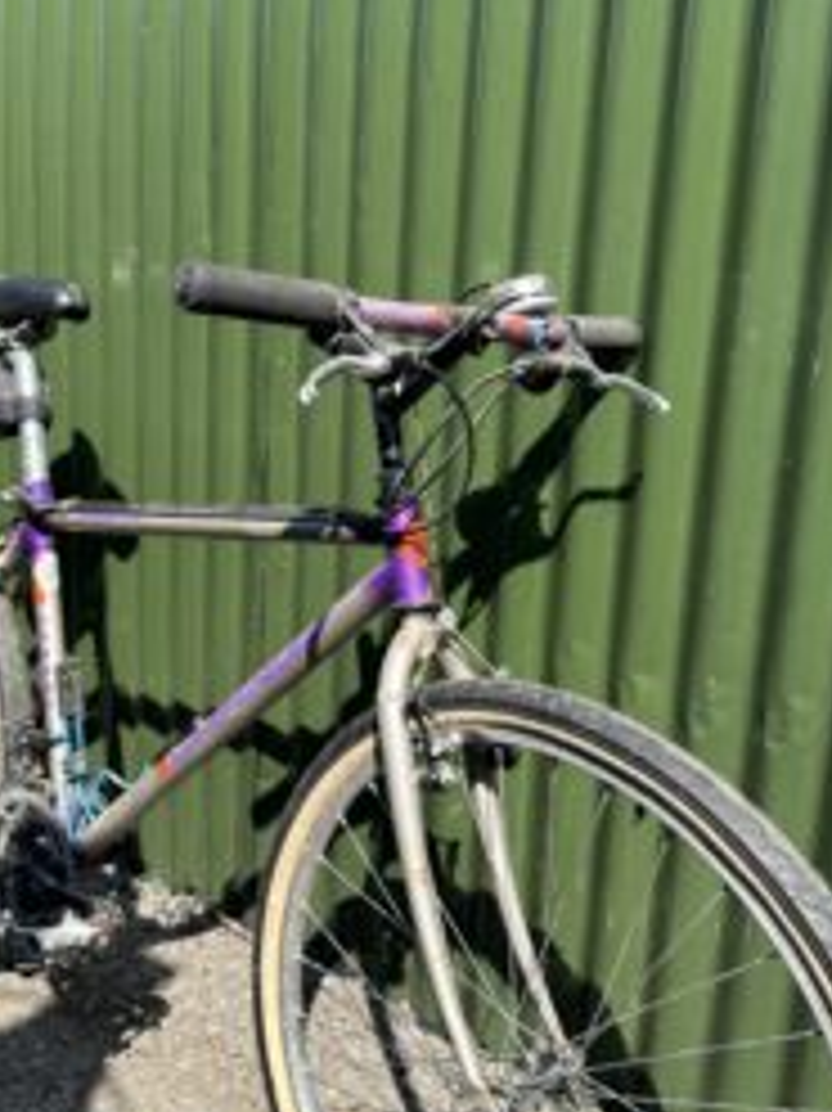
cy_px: 477
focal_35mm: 35
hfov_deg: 40.6
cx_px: 387
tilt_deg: -12.6
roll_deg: -5.1
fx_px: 1123
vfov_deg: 52.5
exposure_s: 1/1664
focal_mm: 6.86
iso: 80
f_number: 1.78
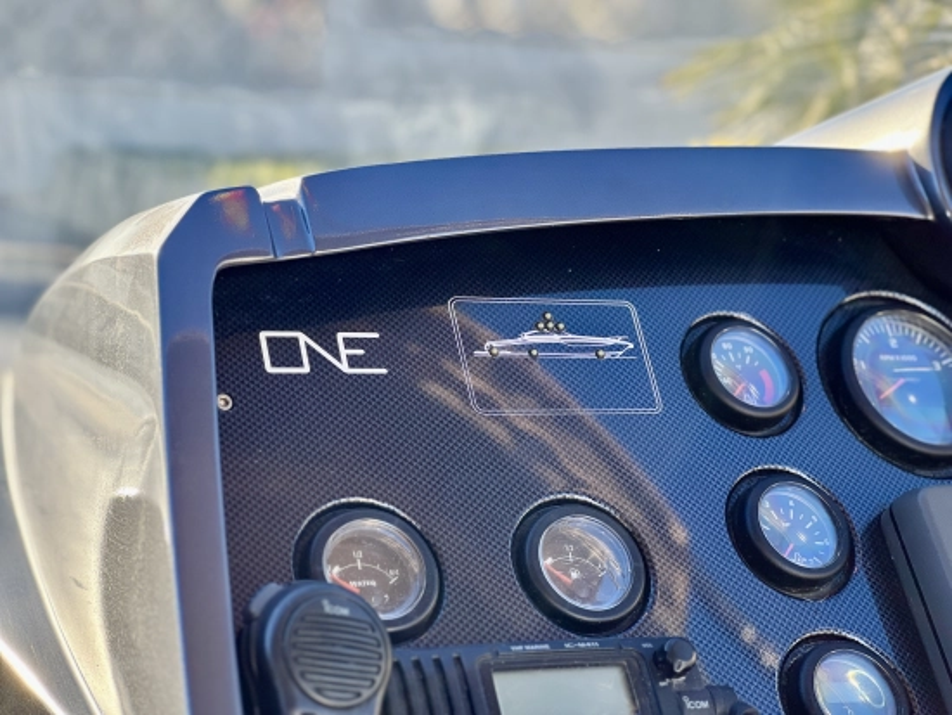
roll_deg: -1.5
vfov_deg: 19.2
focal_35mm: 77
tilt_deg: -5.5
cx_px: 476
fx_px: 2119
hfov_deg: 25.3
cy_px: 358
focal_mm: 9
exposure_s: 1/121
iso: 40
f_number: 2.8
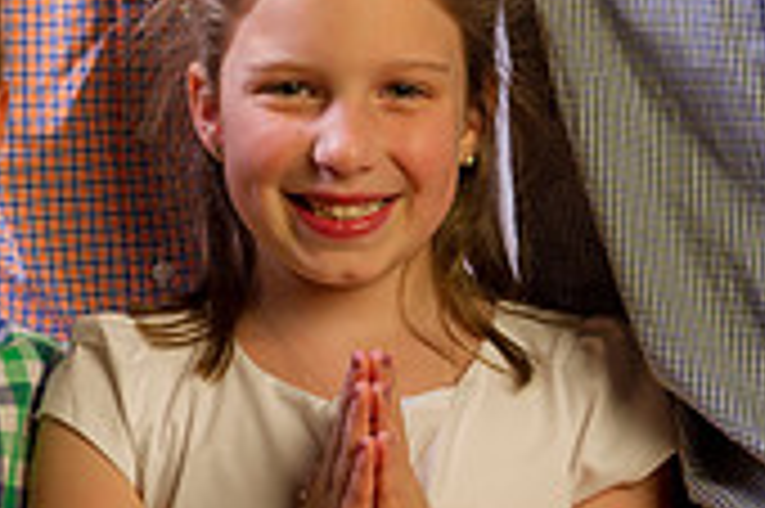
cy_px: -54
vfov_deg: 7.1
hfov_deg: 10.8
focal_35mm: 191
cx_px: 414
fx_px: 4055
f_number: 7.1
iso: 100
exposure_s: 1/160
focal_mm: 56
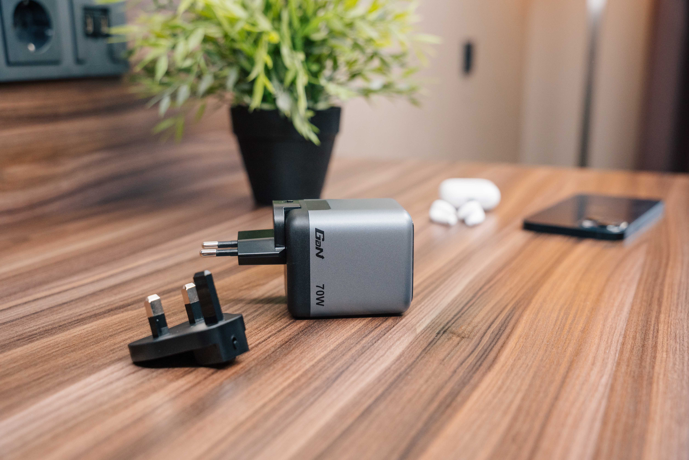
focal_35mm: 41
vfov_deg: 32.6
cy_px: 230
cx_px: 344
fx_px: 787
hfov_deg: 47.3
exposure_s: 1/200
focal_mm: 41.1
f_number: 5
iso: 1250
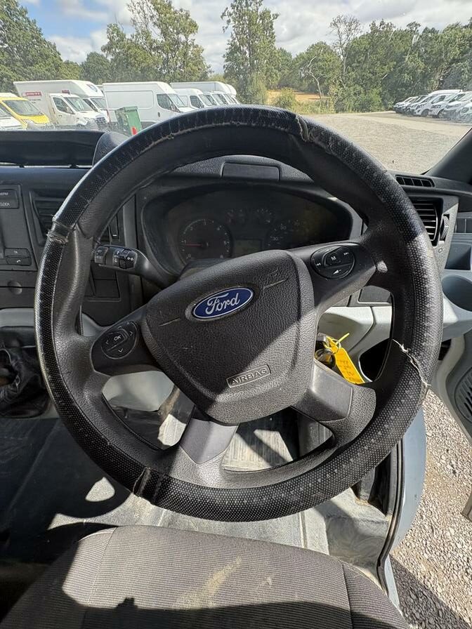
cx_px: 236
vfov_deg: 102.1
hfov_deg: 85.7
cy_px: 314
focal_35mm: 14
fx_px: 255
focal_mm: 2.22
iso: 64
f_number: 2.2
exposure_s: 1/337
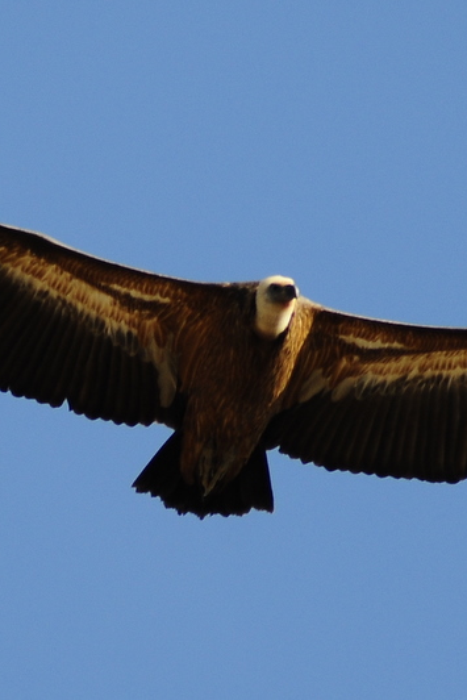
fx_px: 13164
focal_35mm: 677
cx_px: 230
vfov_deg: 3.0
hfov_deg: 2.0
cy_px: 350
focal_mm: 300
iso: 200
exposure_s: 1/640
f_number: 5.6
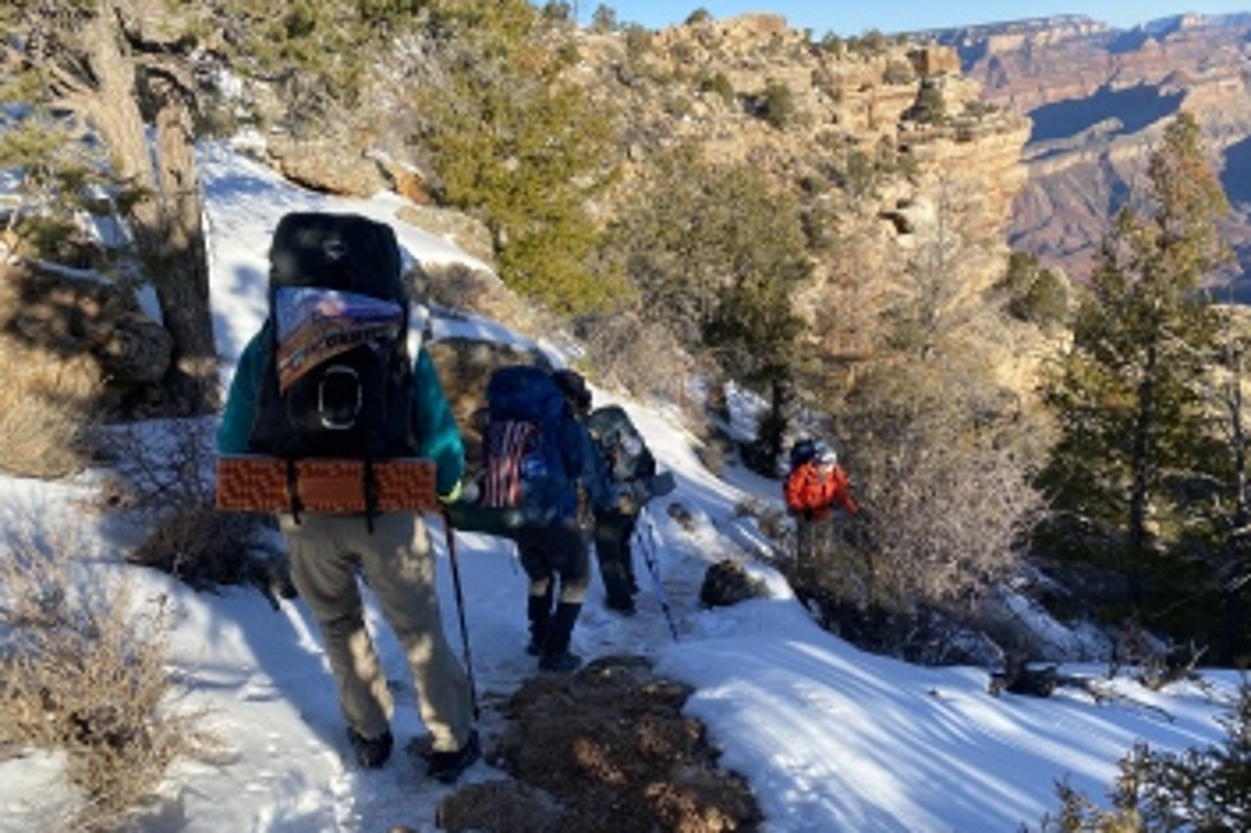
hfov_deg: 65.5
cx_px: 638
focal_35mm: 28
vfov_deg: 46.3
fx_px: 973
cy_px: 468
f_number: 1.8
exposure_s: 1/1346
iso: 32
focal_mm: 4.25
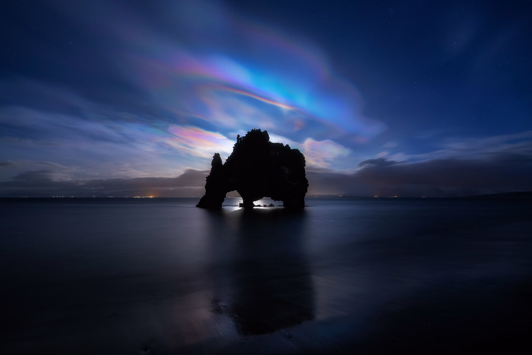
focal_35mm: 17
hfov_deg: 93.3
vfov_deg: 70.4
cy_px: 178
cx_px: 266
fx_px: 251
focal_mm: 17
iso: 1000
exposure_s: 15
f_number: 4
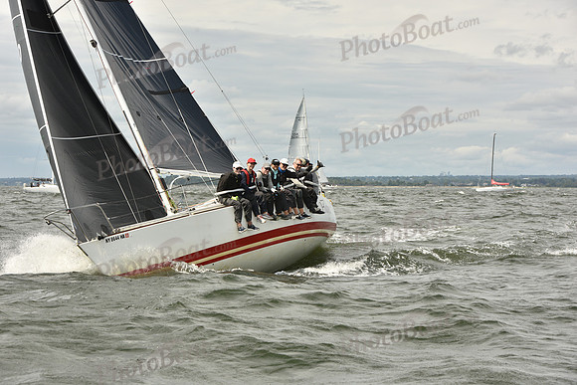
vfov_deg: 12.5
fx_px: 1763
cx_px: 288
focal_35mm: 110
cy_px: 192
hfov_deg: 18.6
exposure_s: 1/800
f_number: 9
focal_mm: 110
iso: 250
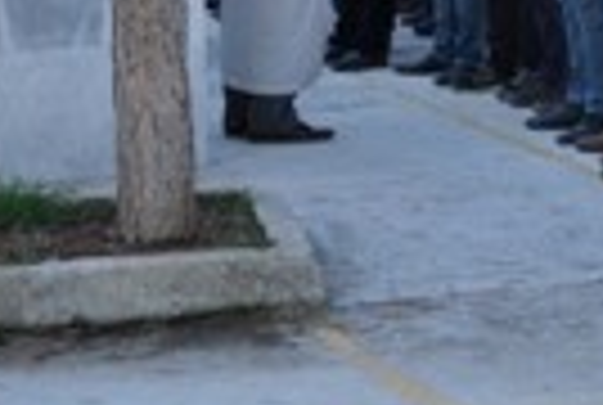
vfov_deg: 9.6
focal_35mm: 143
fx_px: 2401
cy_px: 20
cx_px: 1192
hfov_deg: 12.6
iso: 100
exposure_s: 1/160
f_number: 4
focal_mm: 20
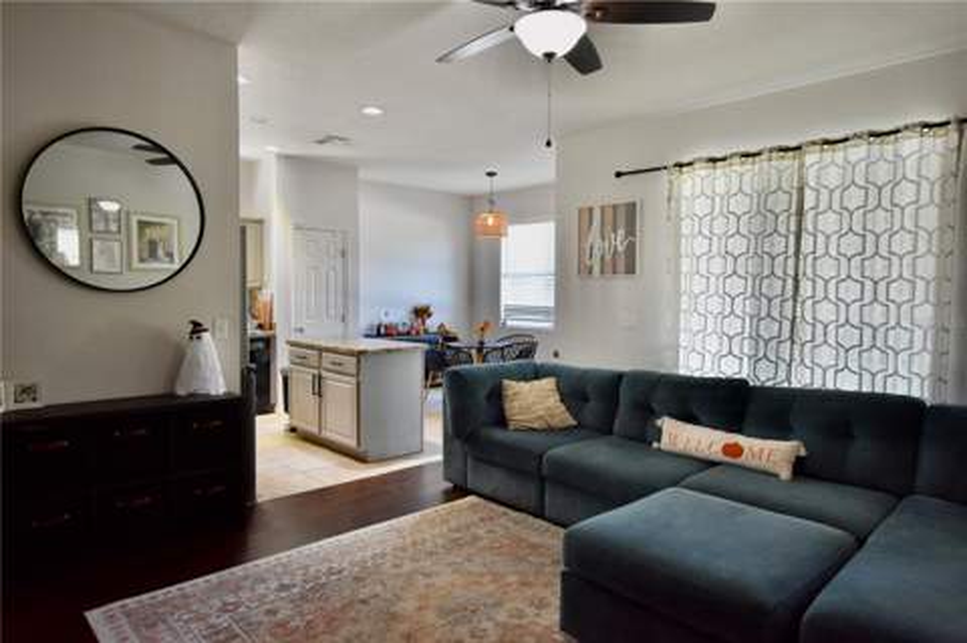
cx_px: 484
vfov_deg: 59.4
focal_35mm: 21
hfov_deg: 81.3
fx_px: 563
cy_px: 322
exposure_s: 1/100
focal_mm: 14
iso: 800
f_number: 5
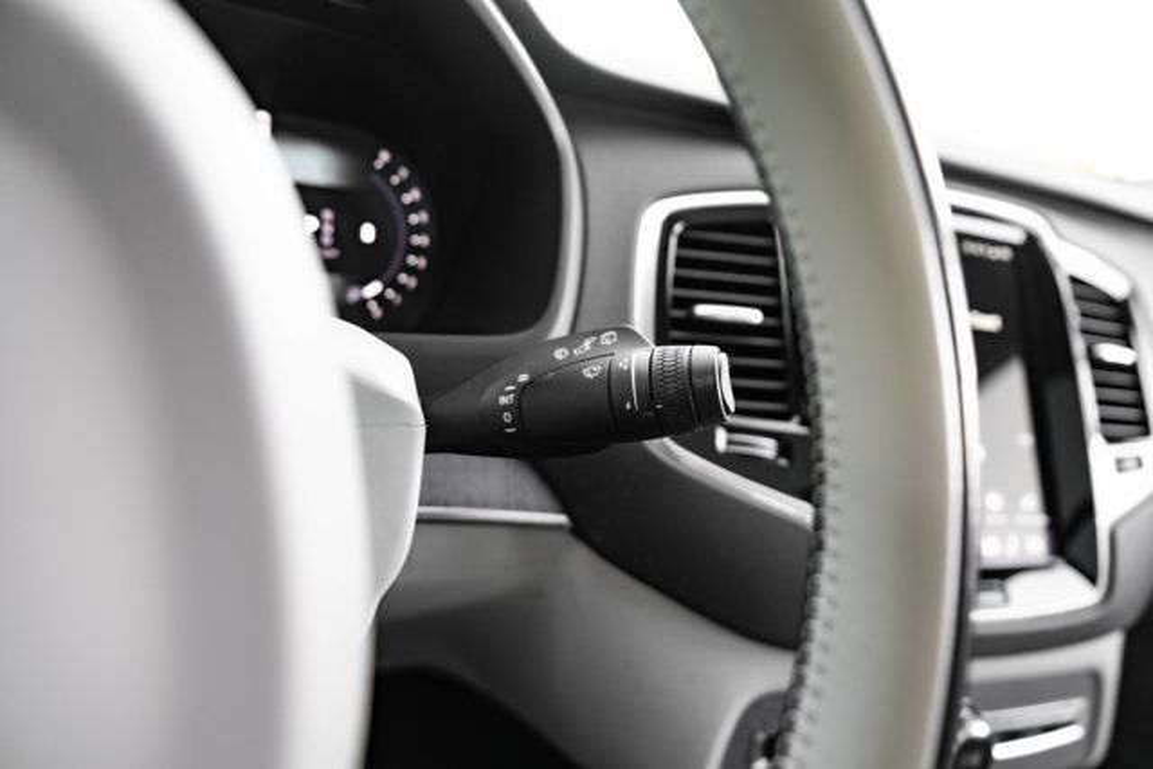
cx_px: 576
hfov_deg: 73.7
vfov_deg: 53.2
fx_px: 769
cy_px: 384
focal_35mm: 24
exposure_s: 1/200
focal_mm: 24
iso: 640
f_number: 2.8
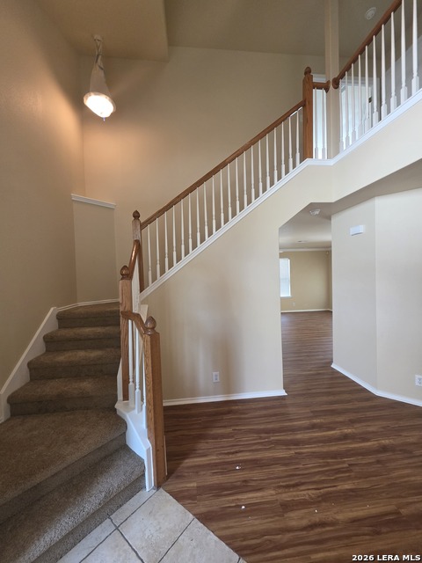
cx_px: 211
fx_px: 211
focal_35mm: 13
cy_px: 282
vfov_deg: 106.2
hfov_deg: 89.9
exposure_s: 1/120
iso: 320
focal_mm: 2.2
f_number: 1.9
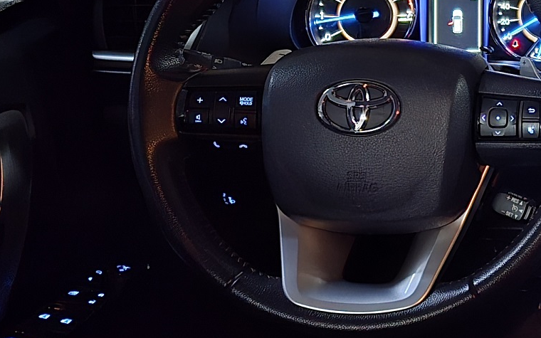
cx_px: 822
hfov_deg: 22.0
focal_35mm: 77
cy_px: 121
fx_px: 1135
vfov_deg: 16.9
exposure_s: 1/30
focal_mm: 6.3
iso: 2000
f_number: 1.7
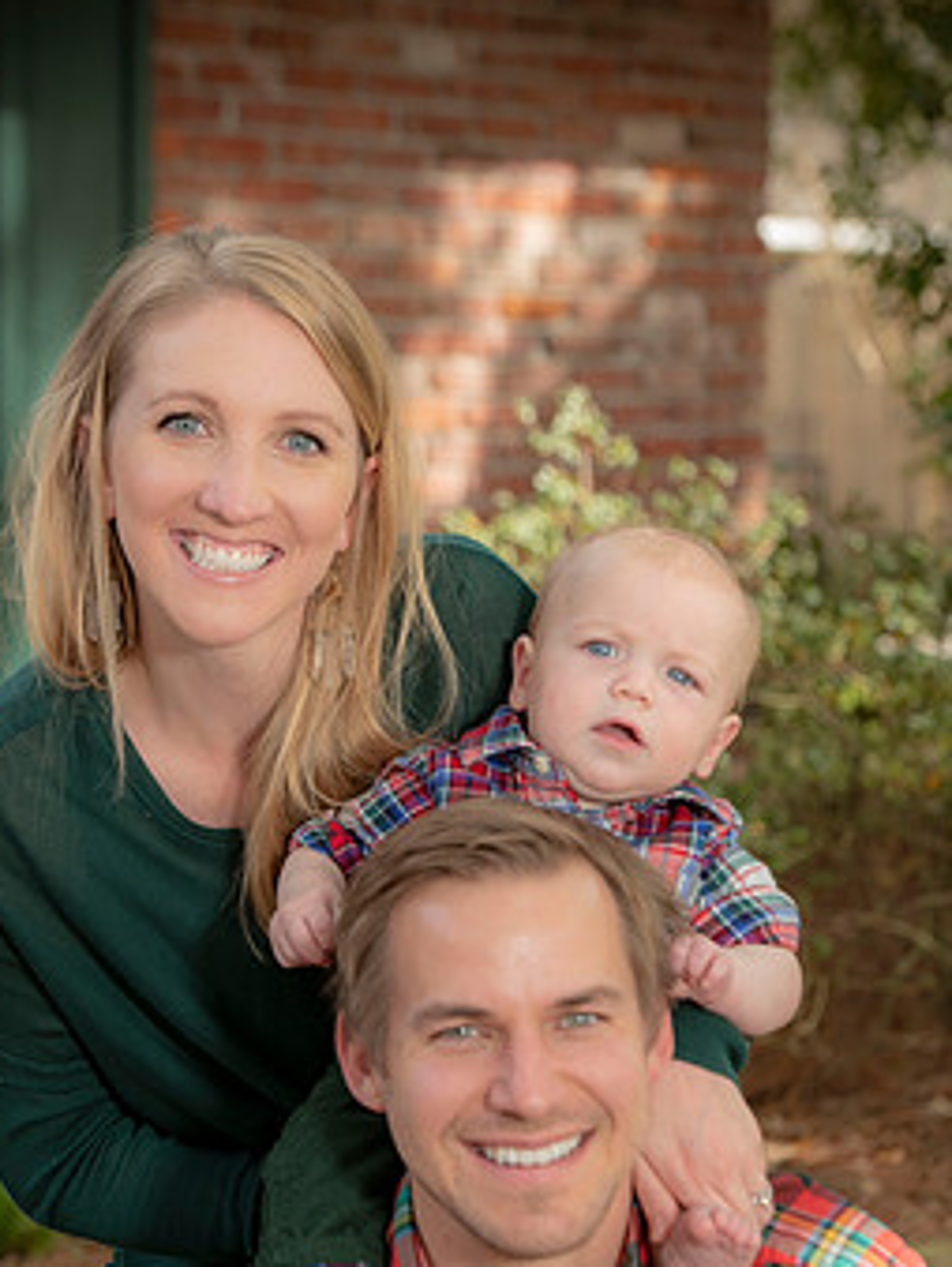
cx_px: 446
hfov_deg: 11.6
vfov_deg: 15.4
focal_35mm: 128
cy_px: 821
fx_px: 4688
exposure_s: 1/200
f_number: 5.6
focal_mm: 100
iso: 320
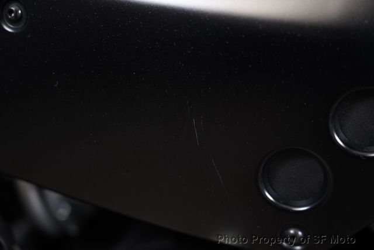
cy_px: 125
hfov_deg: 19.5
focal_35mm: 105
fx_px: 1091
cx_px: 187
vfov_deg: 13.0
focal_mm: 105
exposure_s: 1/100
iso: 1600
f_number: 4
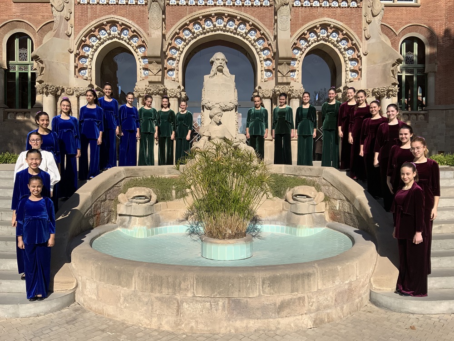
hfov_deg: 61.7
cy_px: 170
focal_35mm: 29
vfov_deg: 48.2
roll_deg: -0.4
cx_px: 227
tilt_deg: +0.2
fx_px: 380
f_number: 1.8
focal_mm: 3
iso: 20
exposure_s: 1/2959
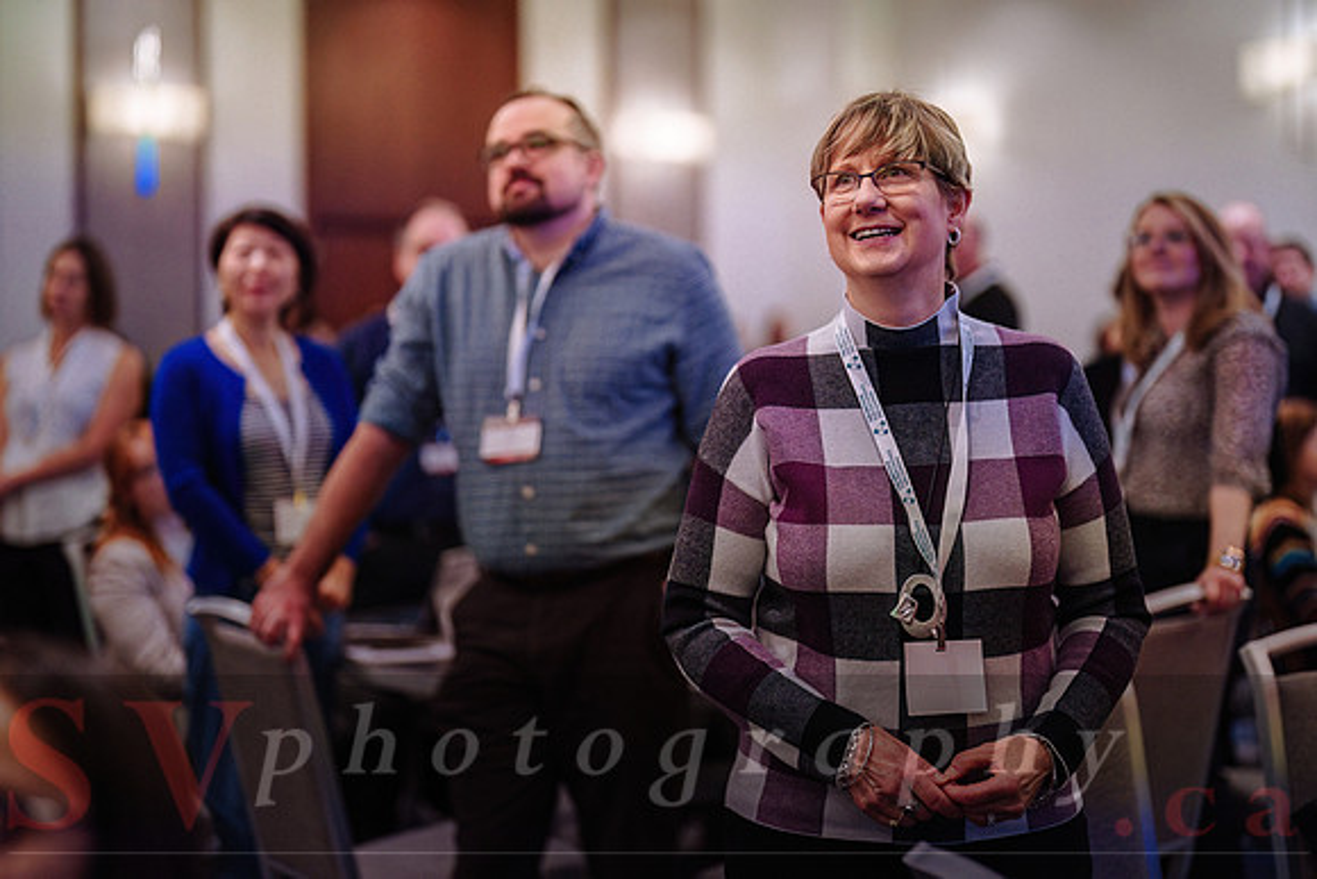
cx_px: 659
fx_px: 2091
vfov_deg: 23.7
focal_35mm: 57
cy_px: 384
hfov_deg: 35.0
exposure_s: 1/500
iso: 2500
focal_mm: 50
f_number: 1.3
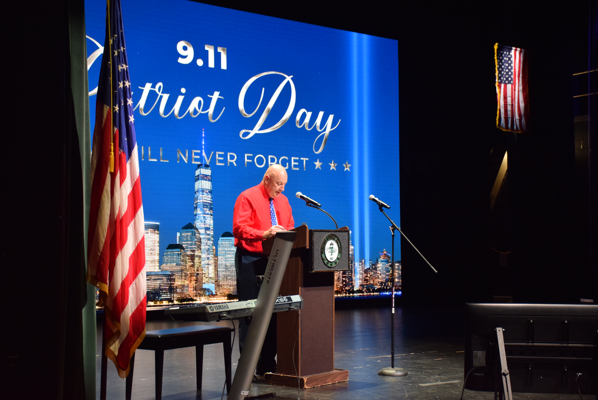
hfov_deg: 35.0
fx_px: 948
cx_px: 299
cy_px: 200
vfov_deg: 23.8
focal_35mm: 57
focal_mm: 38
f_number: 4.2
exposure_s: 1/60
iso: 900
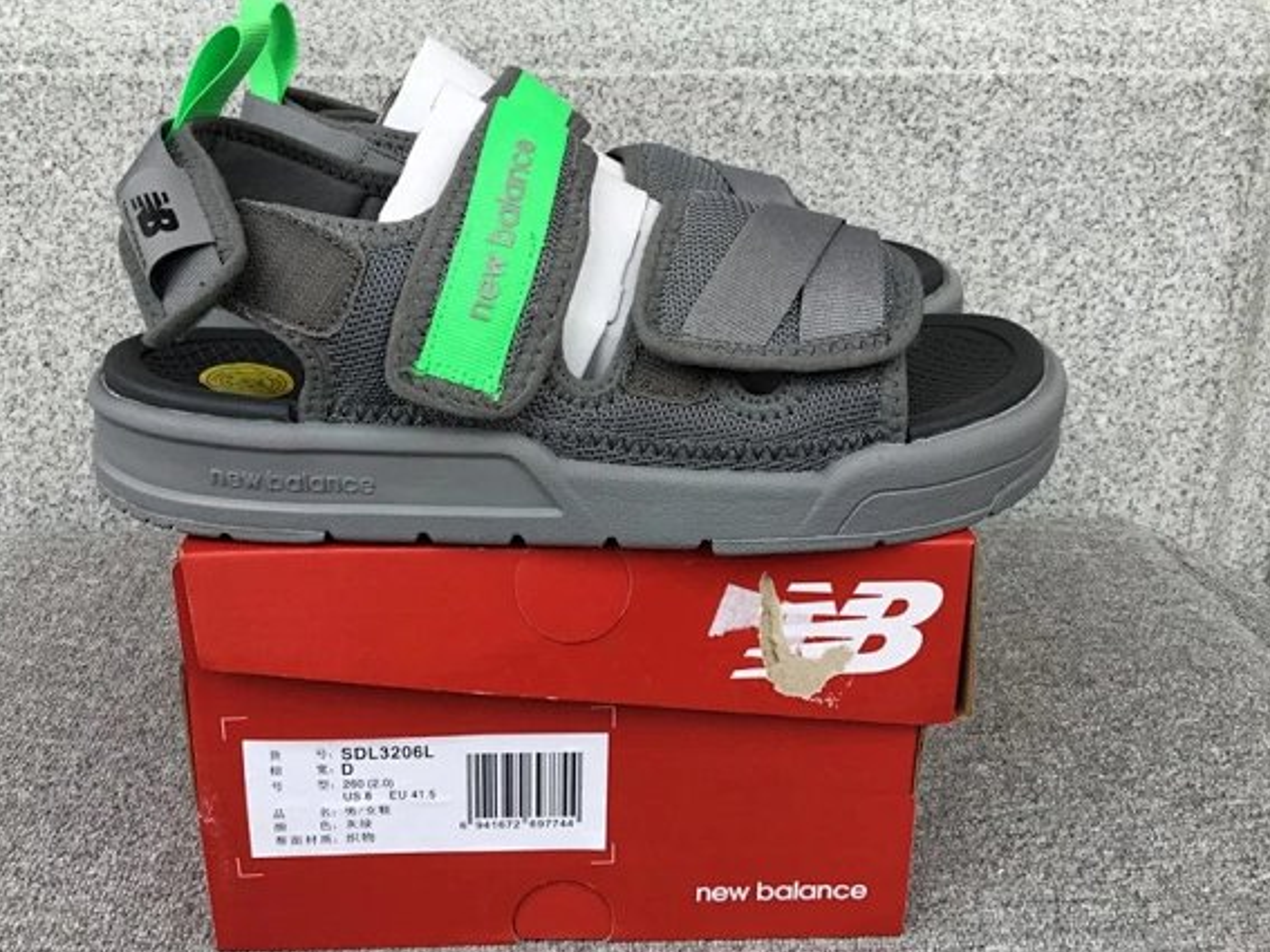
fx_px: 1284
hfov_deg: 52.6
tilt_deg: -20.3
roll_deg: +0.2
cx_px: 591
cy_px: 464
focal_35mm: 35
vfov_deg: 40.7
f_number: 2.4
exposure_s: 1/50
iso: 32
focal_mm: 3.3
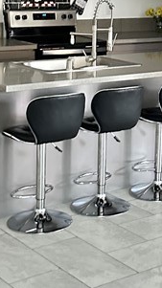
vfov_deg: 23.7
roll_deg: -1.4
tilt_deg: -6.6
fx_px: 681
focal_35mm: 89
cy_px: 70
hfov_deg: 13.4
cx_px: 148
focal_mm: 6.86
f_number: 1.78
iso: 2000
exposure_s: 1/26
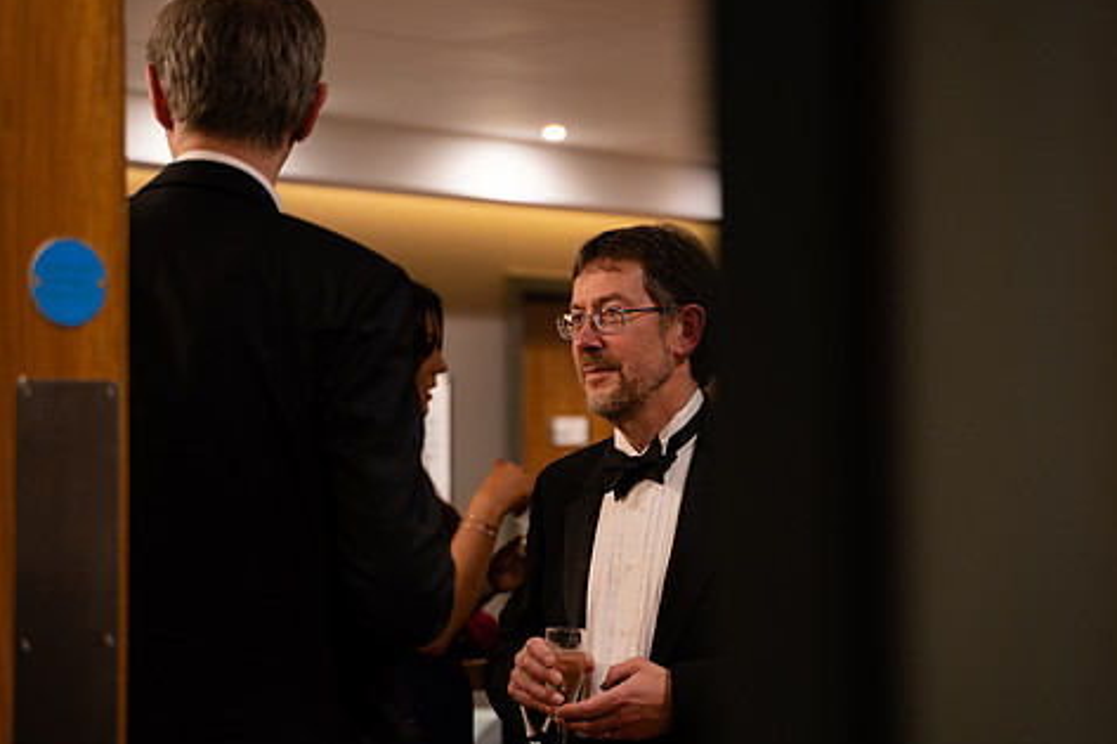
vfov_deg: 14.9
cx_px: 588
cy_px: 348
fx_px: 2853
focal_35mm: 92
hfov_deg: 22.1
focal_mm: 75
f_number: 2.8
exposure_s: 1/40
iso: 1250
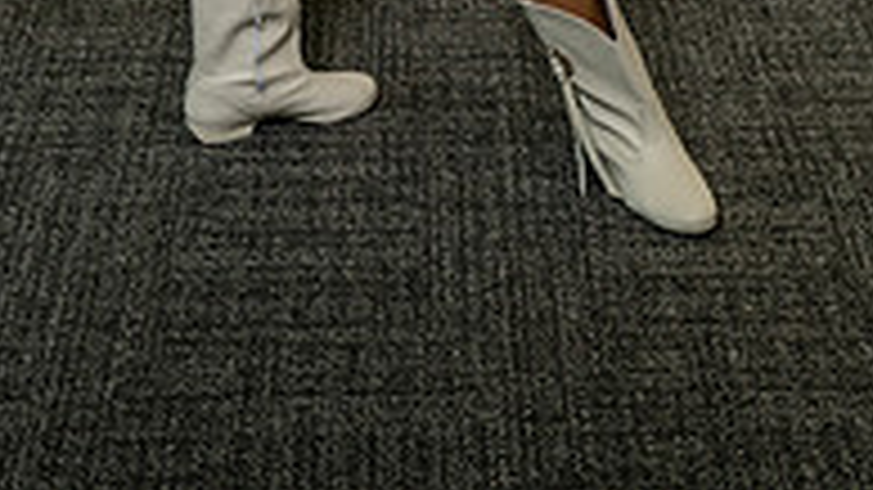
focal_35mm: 90
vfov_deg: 11.9
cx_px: 446
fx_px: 2083
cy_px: -517
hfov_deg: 23.7
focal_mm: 37
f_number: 5.6
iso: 400
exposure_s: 1/250
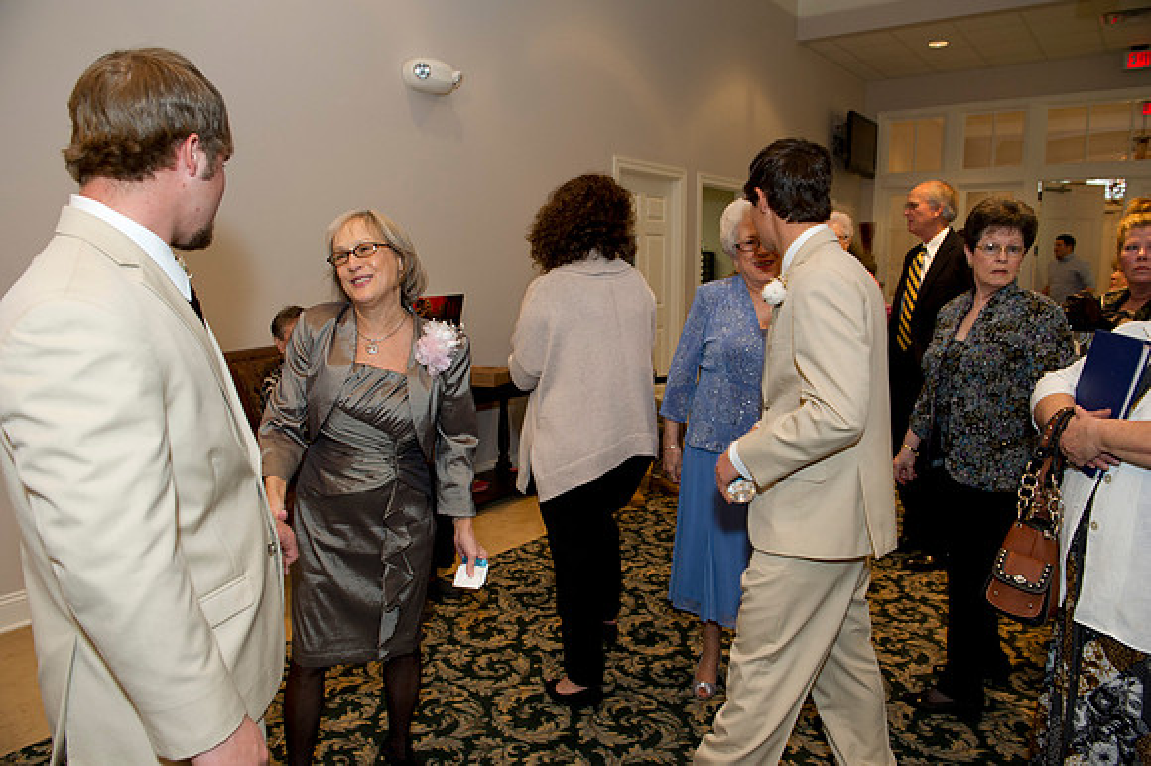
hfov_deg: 73.8
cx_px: 576
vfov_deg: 53.1
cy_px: 383
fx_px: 767
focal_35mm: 24
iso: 1250
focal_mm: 24
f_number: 4.5
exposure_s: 1/80
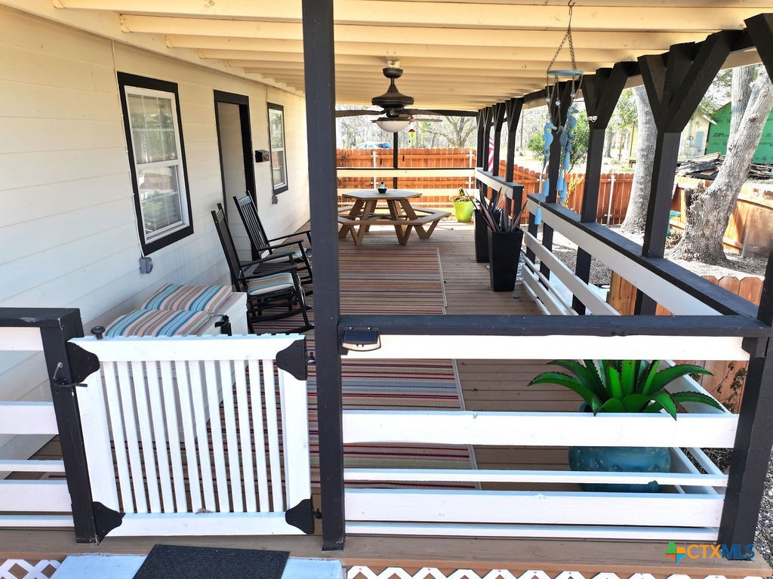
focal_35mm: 24
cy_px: 290
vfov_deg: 56.8
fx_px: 536
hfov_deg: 71.6
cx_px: 386
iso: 110
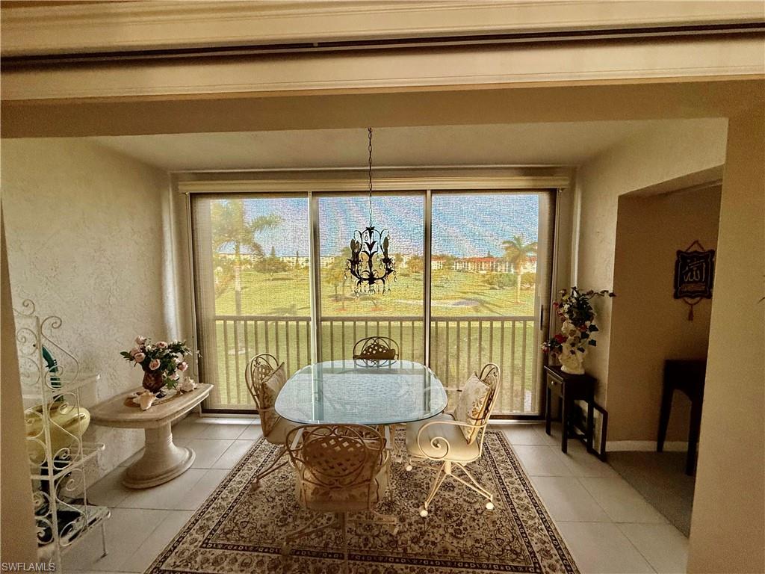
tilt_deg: -4.8
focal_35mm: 14
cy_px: 287
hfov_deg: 102.1
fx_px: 309
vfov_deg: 85.7
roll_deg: +0.6
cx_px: 382
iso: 125
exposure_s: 1/99
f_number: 2.2
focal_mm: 2.22
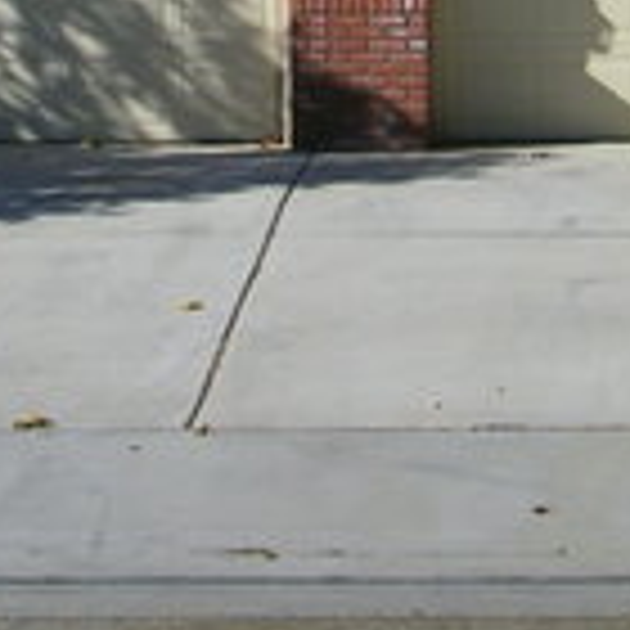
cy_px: -225
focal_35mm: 139
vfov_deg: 12.1
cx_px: 369
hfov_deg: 12.6
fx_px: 2862
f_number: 7.8
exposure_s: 1/400
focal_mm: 7.7
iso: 80
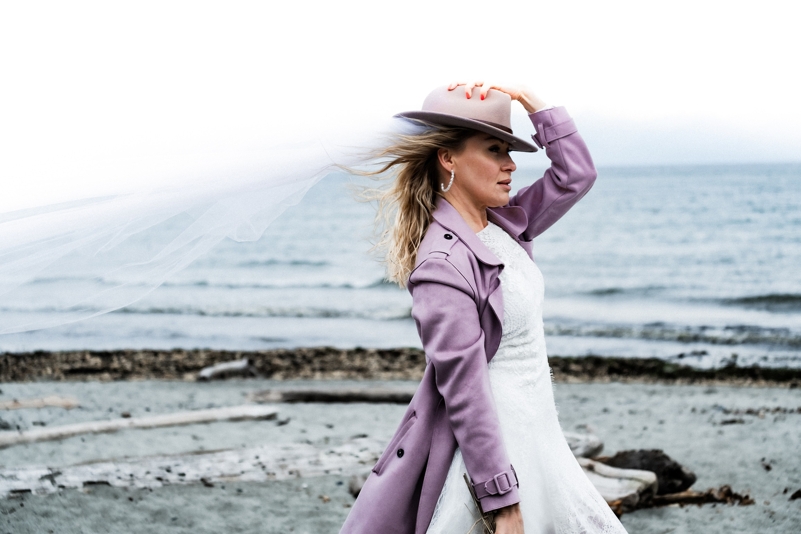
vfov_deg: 16.5
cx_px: 400
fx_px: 1847
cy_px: 267
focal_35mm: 83
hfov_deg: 24.5
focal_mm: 55
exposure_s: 1/500
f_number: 3.5
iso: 320
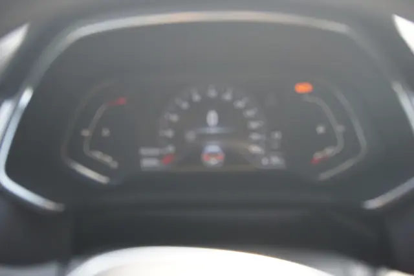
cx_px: 207
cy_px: 138
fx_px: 448
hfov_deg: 49.6
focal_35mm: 39
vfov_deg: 34.2
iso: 100
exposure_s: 1/40
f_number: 4.5
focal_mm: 26
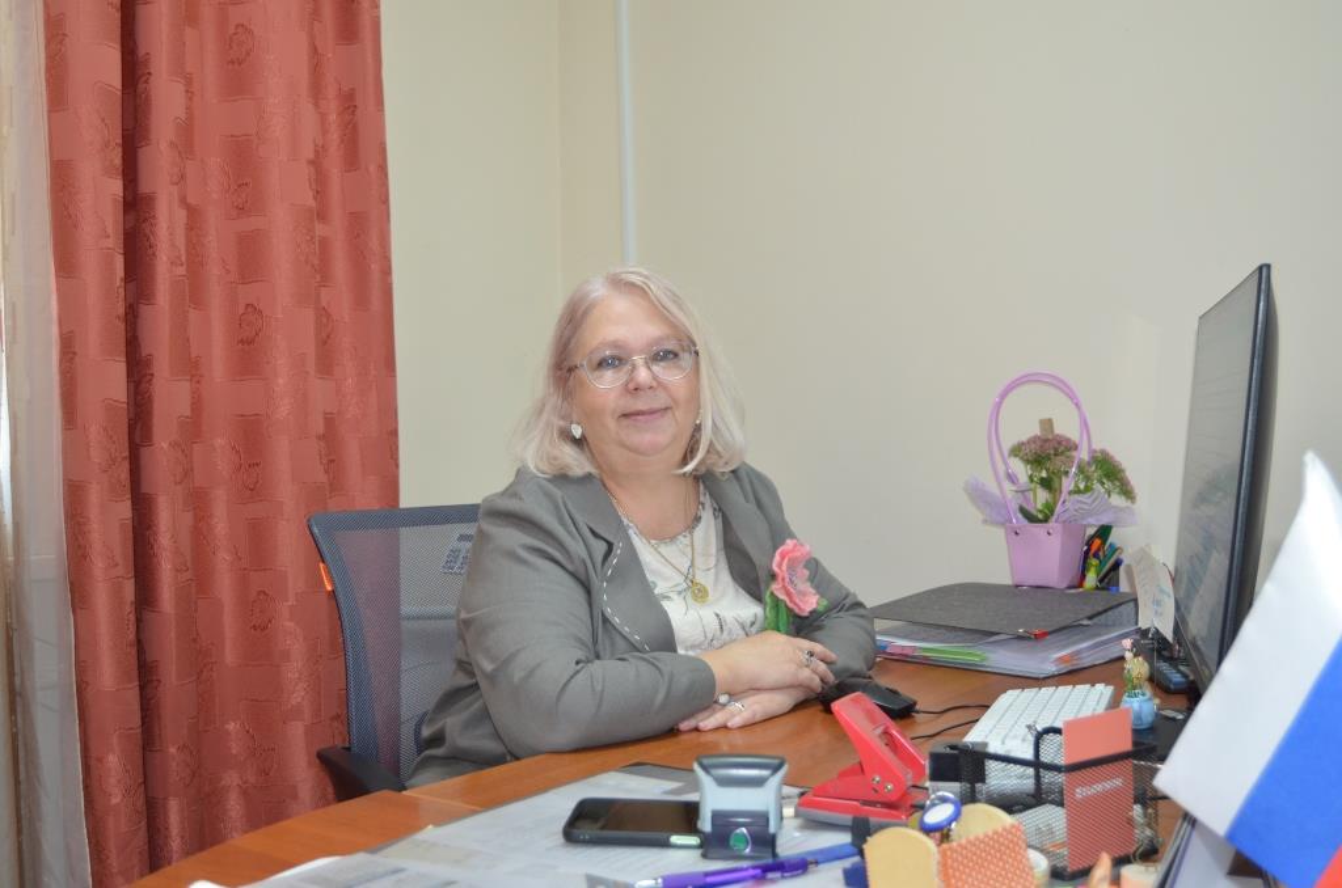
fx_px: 1451
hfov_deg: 49.6
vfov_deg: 34.1
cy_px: 444
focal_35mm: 39
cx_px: 671
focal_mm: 26
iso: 800
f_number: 4
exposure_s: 1/50
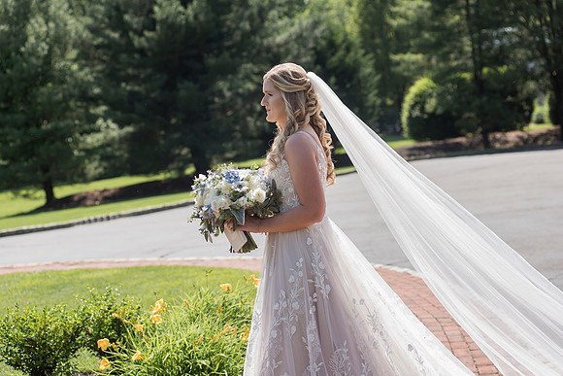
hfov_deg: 25.4
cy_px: 188
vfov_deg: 17.1
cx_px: 282
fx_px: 1251
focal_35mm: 80
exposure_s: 1/2000
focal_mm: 80
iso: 400
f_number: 4.5
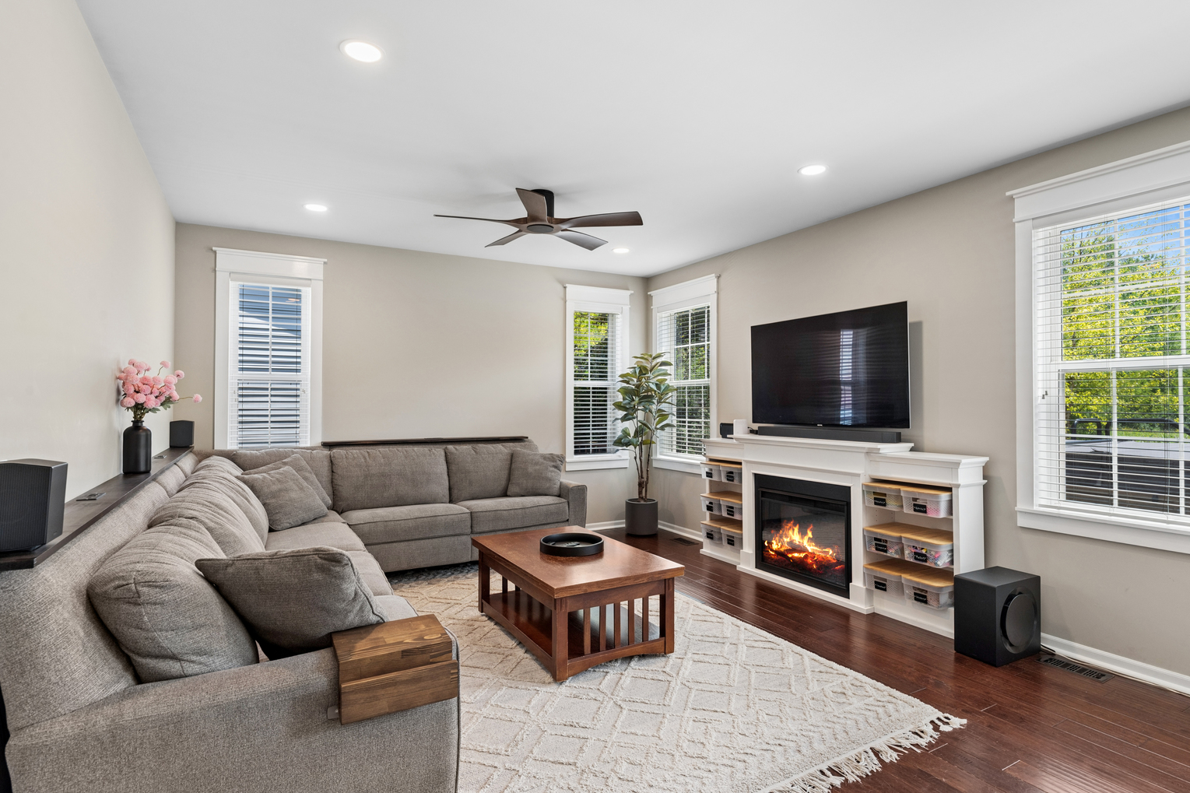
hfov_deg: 90.0
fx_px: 595
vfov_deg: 67.4
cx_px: 606
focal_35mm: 18
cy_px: 388
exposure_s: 1/20
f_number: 11
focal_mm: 17
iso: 200
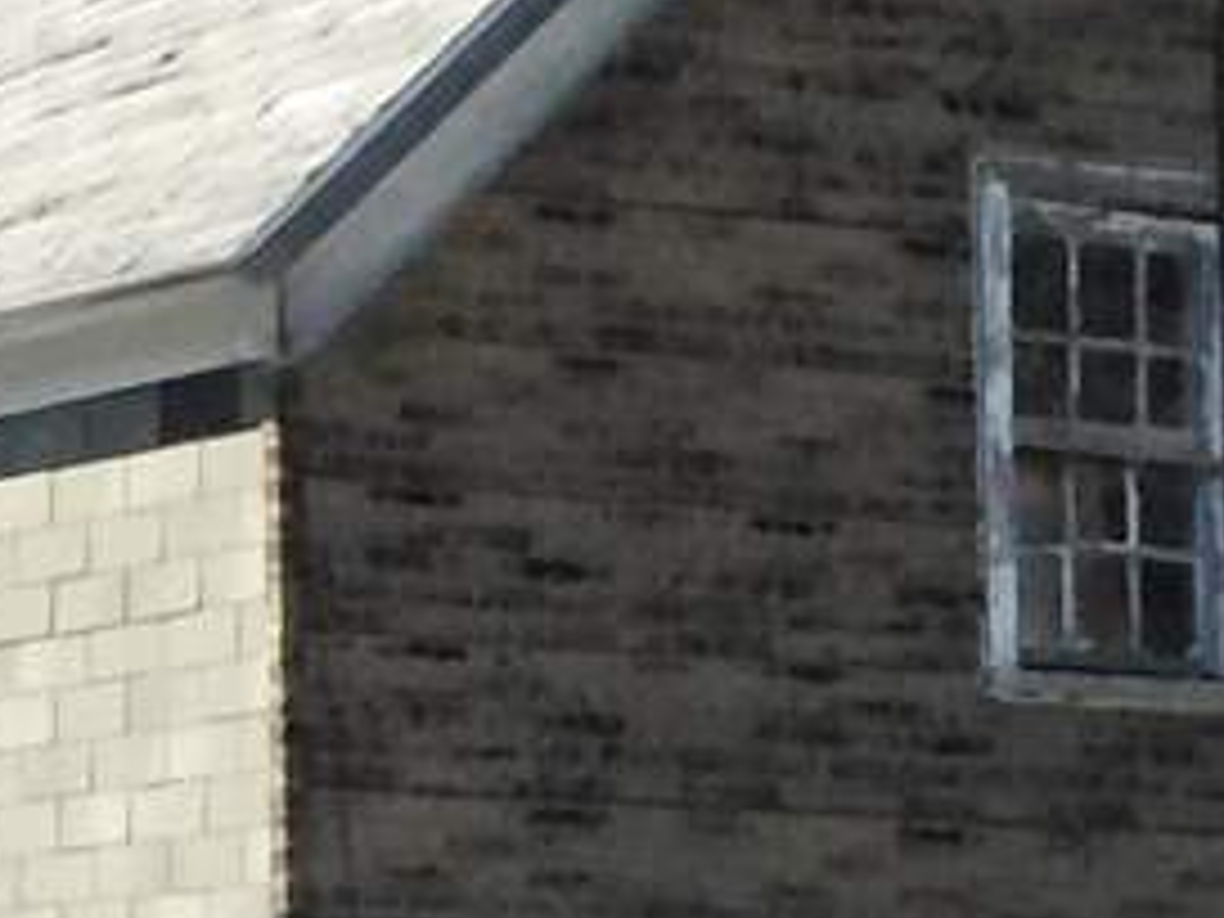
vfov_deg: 7.0
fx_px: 7496
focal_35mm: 212
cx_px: -824
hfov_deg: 9.0
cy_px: 810
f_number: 7.4
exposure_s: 1/1250
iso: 1600
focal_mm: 8
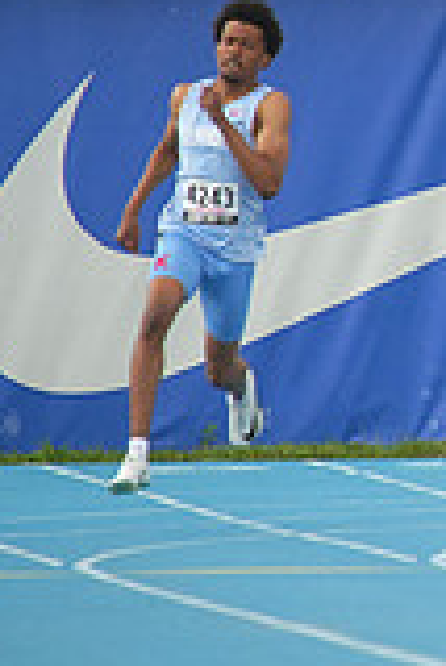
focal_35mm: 1450
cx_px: 1125
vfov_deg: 1.4
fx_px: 26886
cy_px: 181
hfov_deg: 0.9
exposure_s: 1/1000
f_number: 5.6
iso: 1000
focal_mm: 400
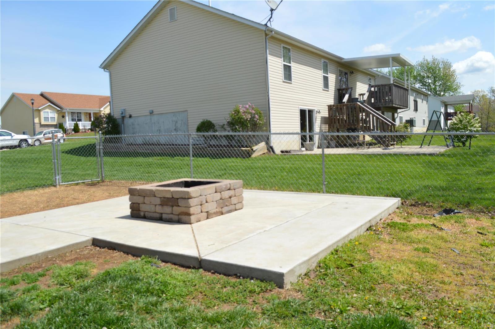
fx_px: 371
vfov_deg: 47.8
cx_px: 248
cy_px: 164
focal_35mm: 27
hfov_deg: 67.4
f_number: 8
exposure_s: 1/250
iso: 100
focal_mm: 18
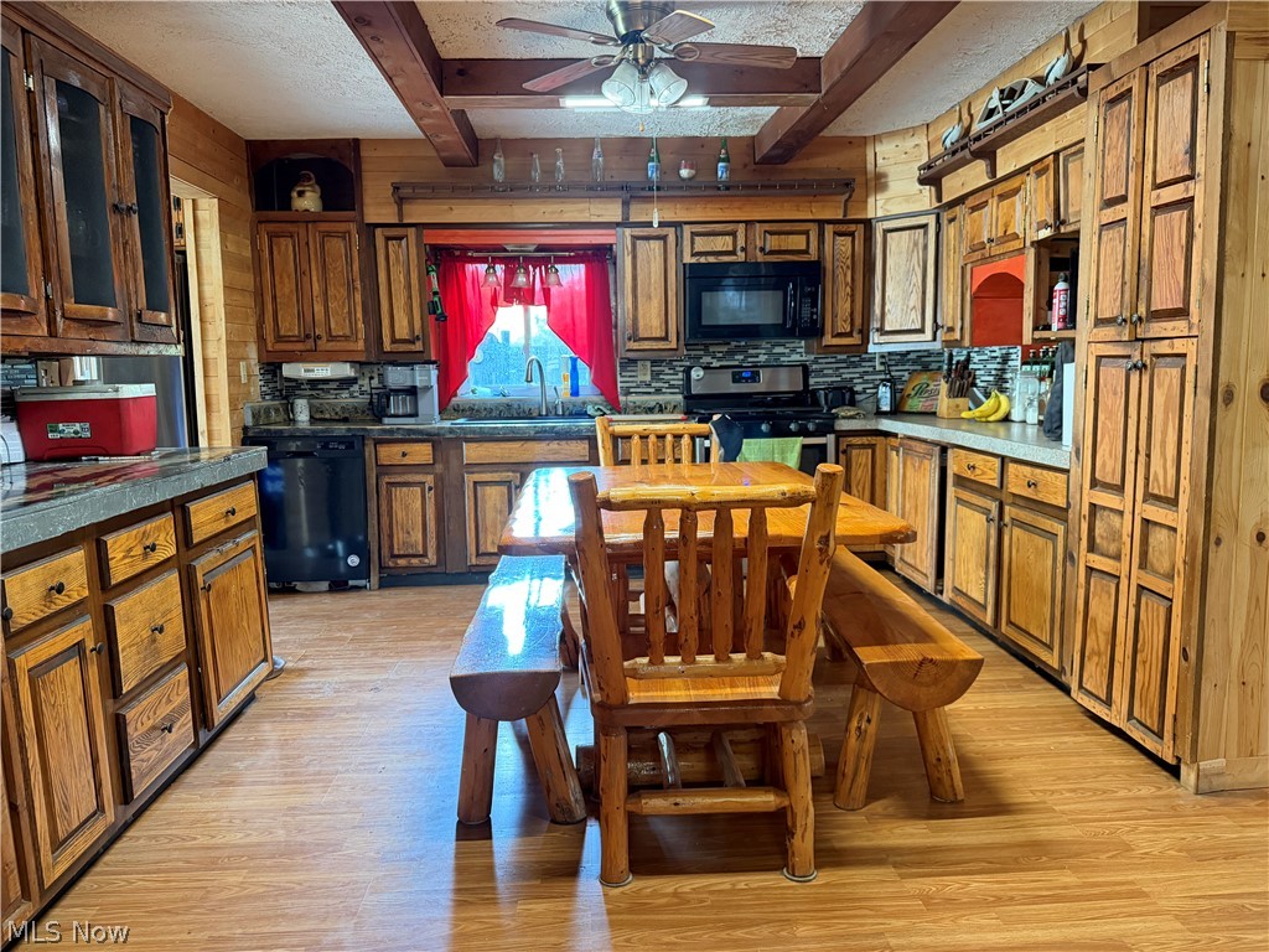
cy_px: 476
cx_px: 634
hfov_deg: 71.6
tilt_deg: -7.2
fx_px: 880
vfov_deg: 56.8
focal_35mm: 24
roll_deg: +0.9
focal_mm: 6.76
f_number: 1.78
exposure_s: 1/40
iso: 800
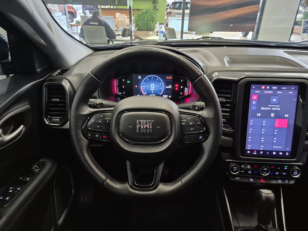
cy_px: 116
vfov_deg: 58.9
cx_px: 154
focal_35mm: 23
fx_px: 205
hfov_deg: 73.9
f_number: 1.8
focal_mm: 5.4
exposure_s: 1/60
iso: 1250
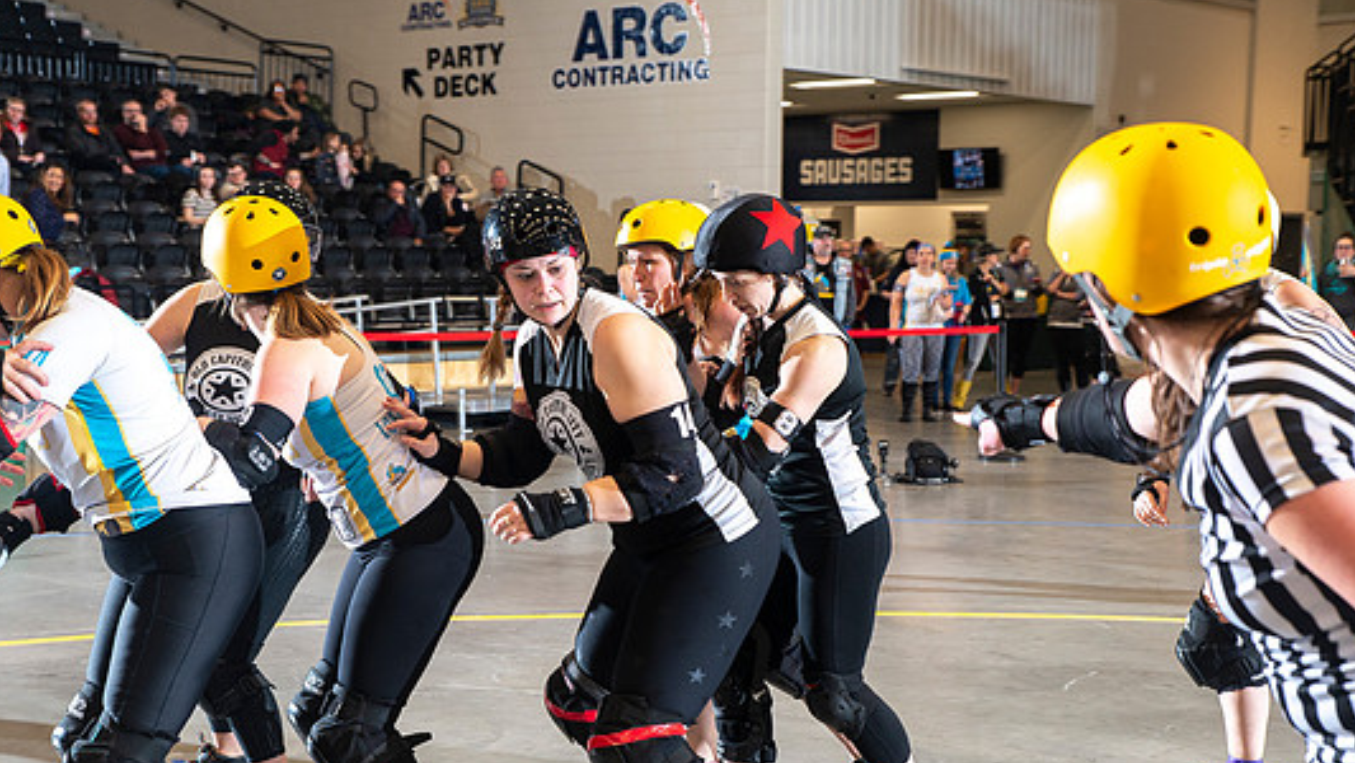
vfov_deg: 21.0
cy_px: 477
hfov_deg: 36.6
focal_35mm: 57
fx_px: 2048
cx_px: 643
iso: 500
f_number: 5.6
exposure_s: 1/160
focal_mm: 50
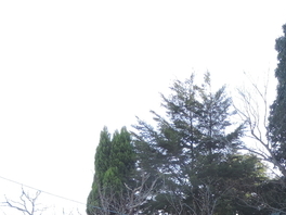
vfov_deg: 13.7
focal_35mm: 106
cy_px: 229
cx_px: 256
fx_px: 876
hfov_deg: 18.3
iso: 80
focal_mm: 6.2
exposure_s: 1/200
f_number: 3.3
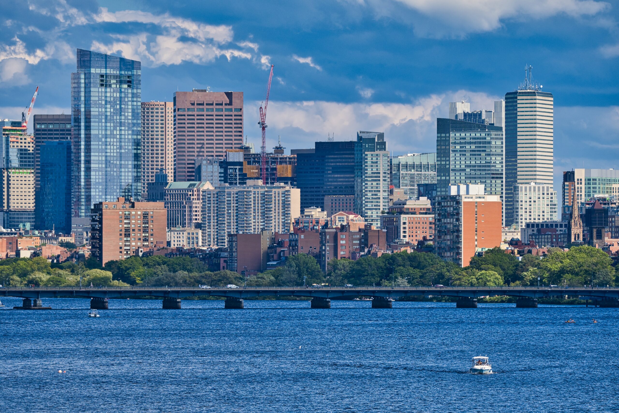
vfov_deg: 5.6
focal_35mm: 247
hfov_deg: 8.3
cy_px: 206
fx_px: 4247
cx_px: 310
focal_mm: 164.6
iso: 160
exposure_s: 1/850
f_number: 5.6
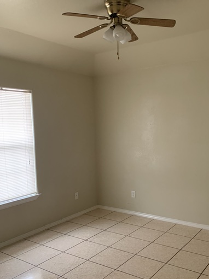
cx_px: 128
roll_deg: +0.7
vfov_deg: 53.8
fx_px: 274
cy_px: 157
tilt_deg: -5.2
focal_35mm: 34
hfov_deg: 41.5
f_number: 1.8
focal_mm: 4.25
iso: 400
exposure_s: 1/46
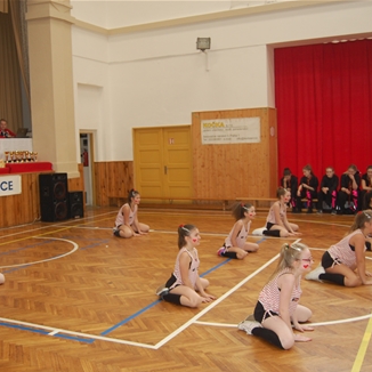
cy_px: 188
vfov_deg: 39.2
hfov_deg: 39.0
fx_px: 523
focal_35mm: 43
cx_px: 152
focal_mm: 22
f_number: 3.8
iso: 400
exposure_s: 1/60
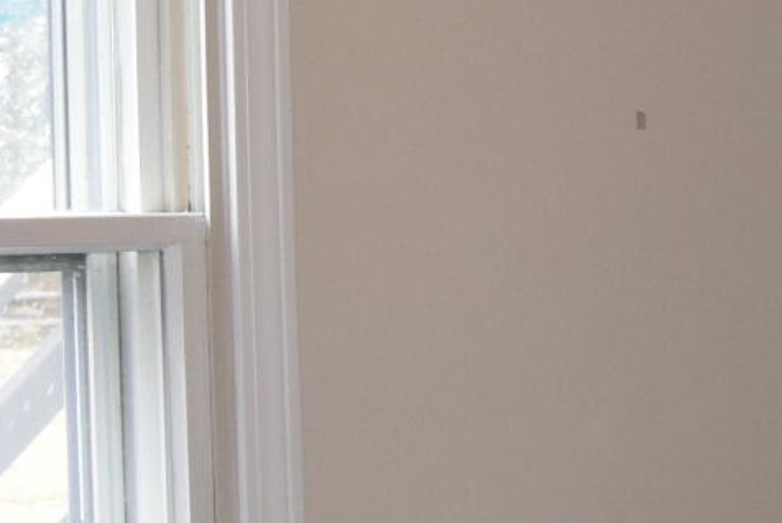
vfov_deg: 8.1
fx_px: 3695
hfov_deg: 10.1
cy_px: 459
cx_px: 2047
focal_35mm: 170
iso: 800
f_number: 5.6
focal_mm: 18
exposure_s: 1/125
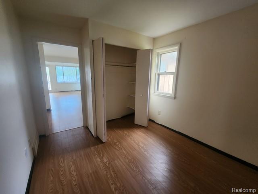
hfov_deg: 106.2
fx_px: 97
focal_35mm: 13
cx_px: 129
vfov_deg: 89.9
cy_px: 97
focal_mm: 2.2
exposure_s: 1/30
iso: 320
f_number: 2.2
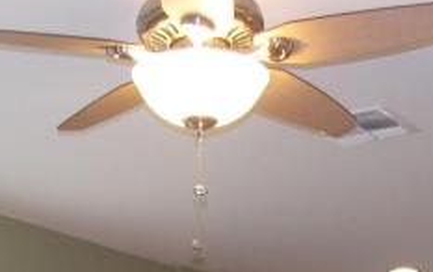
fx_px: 1264
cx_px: 164
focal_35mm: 107
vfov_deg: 11.1
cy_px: 544
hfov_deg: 19.4
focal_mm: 4
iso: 160
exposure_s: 1/30
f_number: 3.1
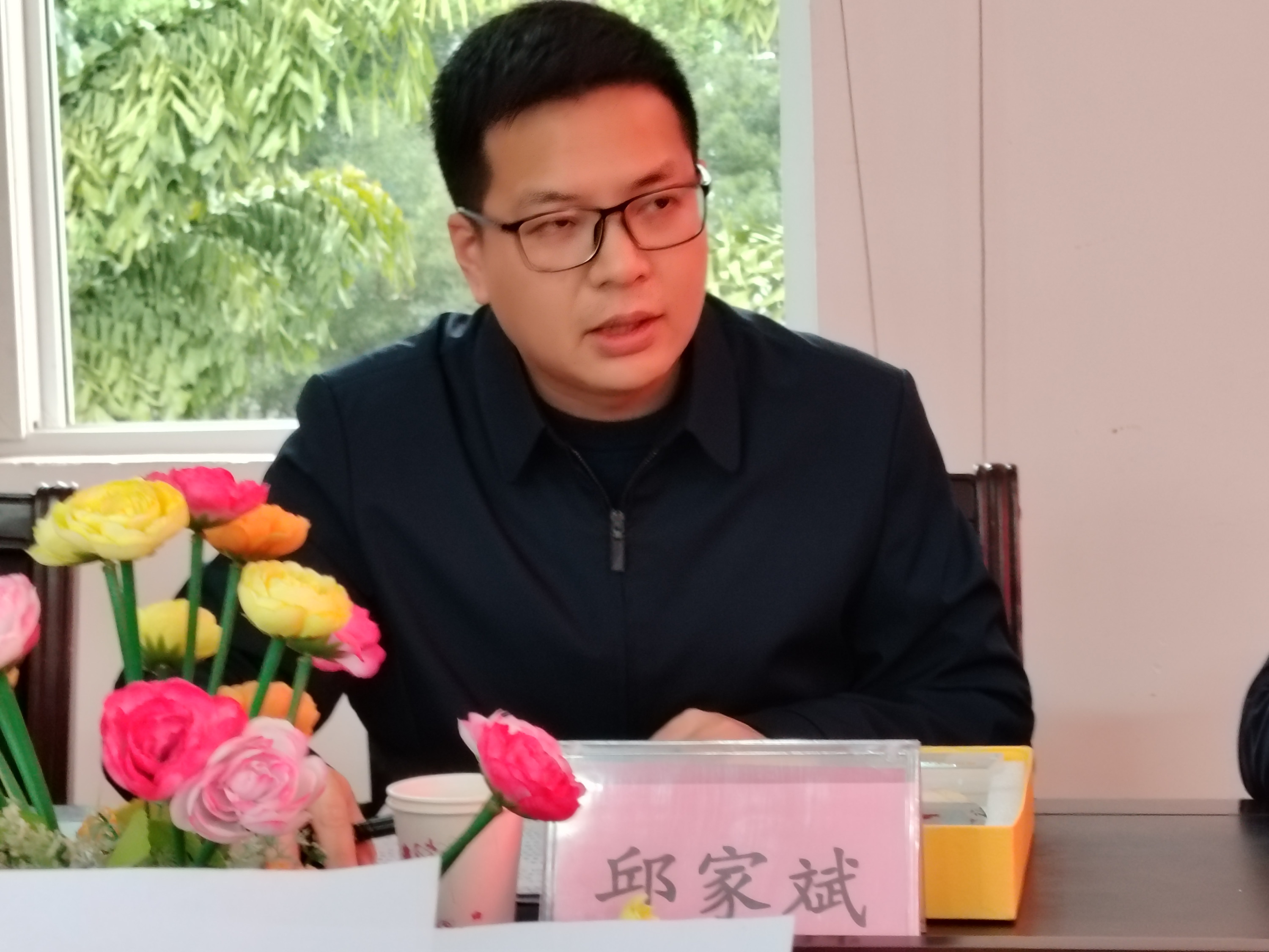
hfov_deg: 24.1
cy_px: 476
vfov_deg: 18.2
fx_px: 2969
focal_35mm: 81
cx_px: 634
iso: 456
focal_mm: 5.25
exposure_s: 1/25
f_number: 1.75
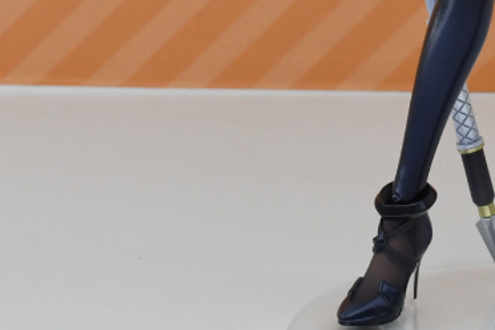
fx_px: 2422
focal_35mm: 176
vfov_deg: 7.5
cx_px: 635
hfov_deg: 11.4
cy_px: -309
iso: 1000
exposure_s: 1/800
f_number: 9
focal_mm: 27
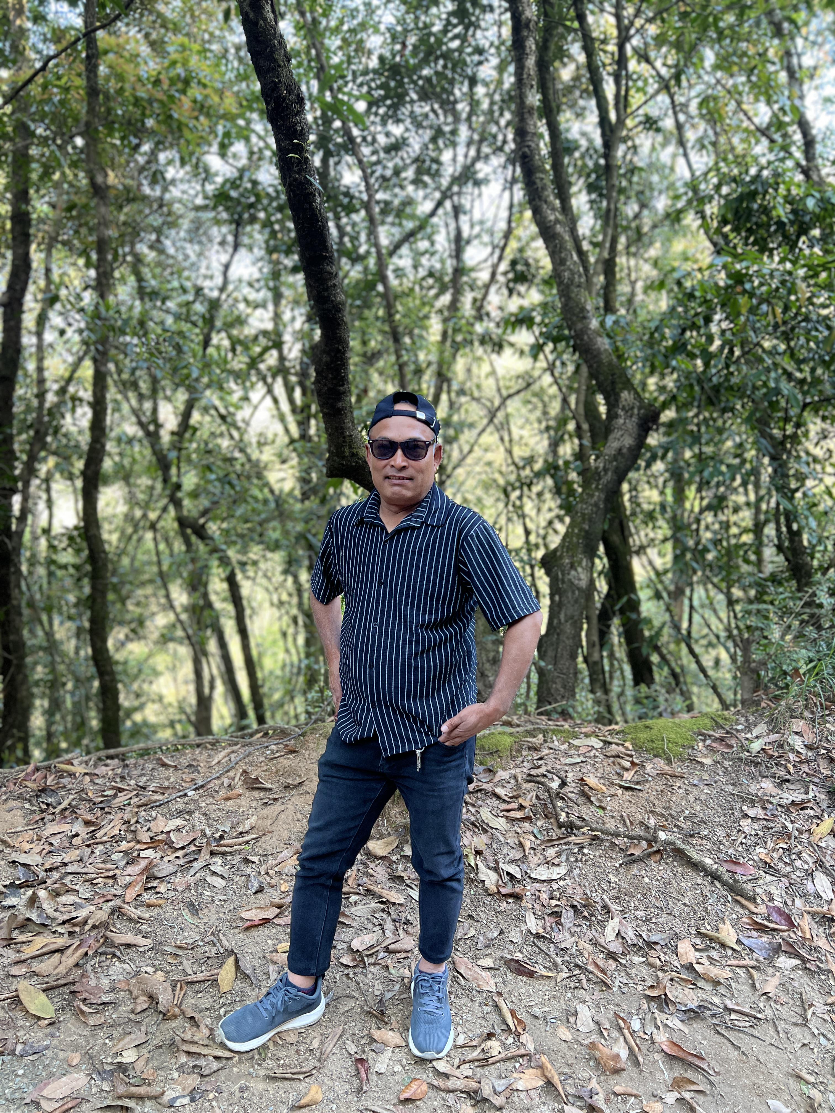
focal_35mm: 26
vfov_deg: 67.3
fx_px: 836
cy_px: 556
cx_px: 418
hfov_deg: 53.1
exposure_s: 1/121
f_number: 1.5
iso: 80
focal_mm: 5.7
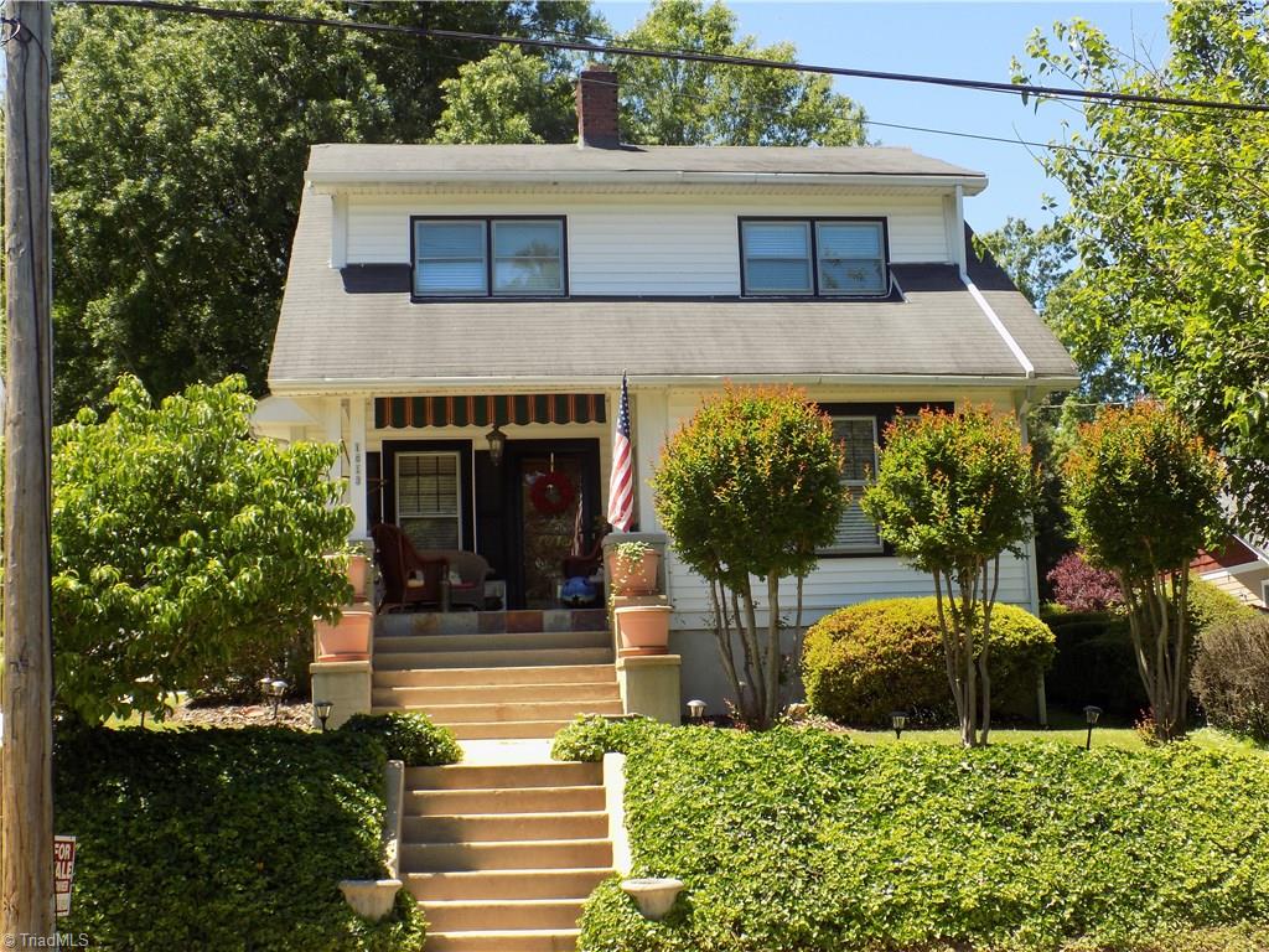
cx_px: 634
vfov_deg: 31.5
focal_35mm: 46
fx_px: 1686
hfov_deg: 41.2
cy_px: 476
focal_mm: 8.1
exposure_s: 1/250
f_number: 3.7
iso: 80
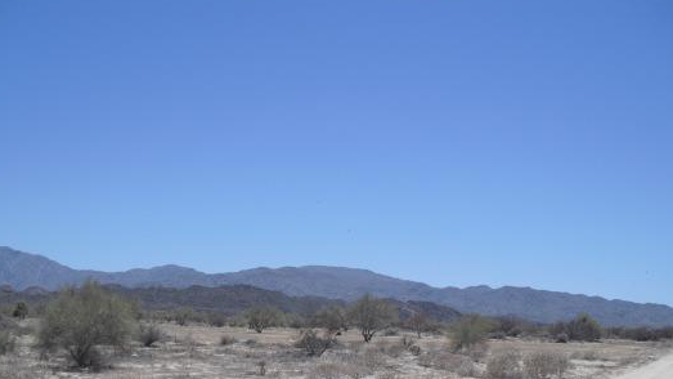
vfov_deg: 24.6
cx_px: 317
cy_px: 291
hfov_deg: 42.9
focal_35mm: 48
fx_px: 856
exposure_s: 1/250
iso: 64
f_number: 7.8
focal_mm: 6.3
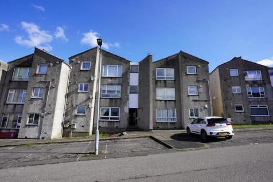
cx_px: 136
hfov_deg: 90.0
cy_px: 91
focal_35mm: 18
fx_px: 136
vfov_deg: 67.3
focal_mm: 18
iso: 100
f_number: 9
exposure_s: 1/125
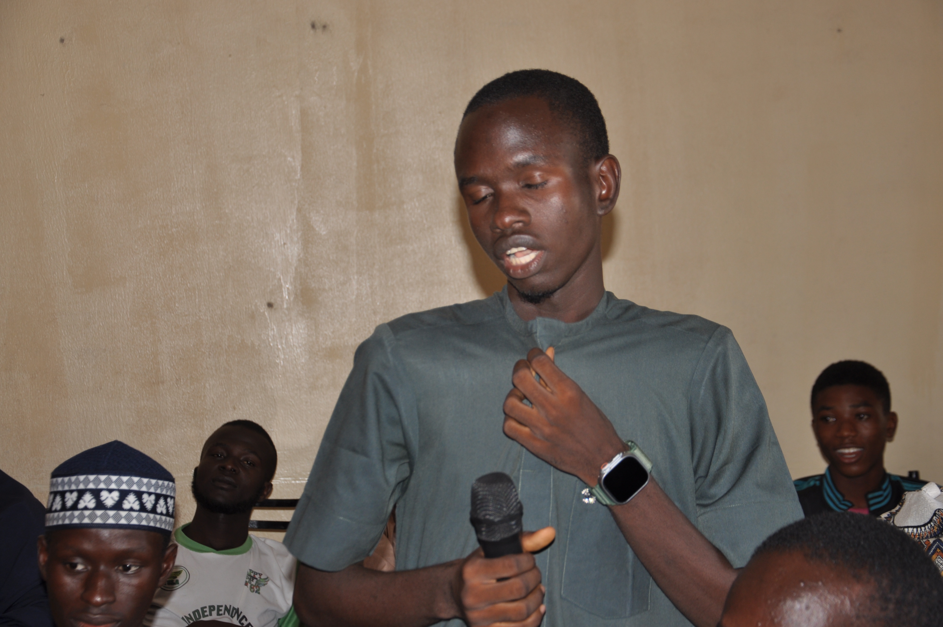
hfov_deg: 29.9
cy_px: 314
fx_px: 1766
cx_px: 472
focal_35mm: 68
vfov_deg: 20.1
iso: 200
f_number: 4.8
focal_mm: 45
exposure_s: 1/60
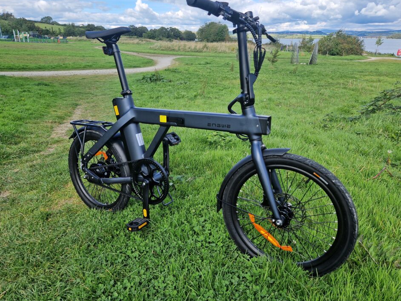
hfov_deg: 69.4
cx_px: 198
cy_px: 146
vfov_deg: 54.9
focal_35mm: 25
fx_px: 290
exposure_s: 1/838
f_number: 1.8
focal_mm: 5.4
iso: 50
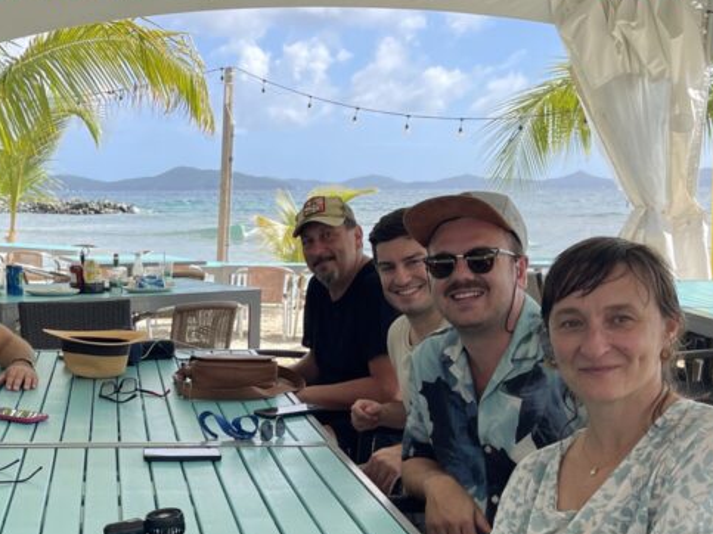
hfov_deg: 34.8
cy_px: 438
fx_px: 1091
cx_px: 118
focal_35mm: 53
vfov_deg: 26.9
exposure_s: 1/962
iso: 32
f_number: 1.6
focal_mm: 5.1
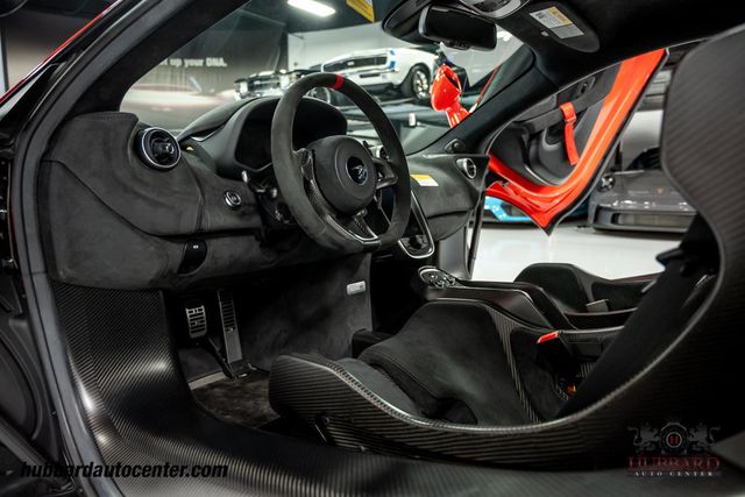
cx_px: 372
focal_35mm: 24
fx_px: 497
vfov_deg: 53.2
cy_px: 248
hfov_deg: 73.7
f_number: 4
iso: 2500
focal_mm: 24
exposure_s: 1/60
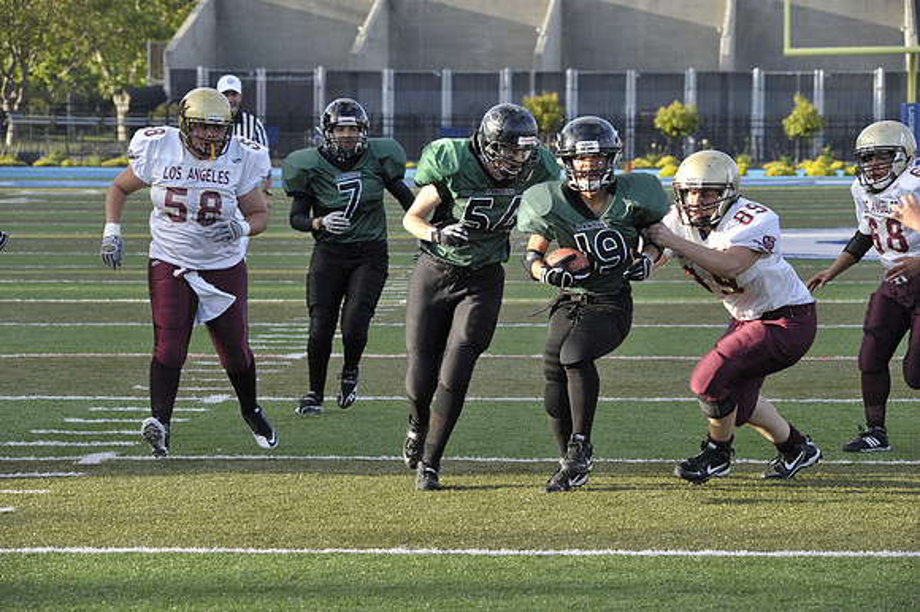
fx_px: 5108
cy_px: 306
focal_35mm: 200
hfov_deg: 10.3
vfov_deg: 6.9
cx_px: 460
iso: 3200
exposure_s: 1/1000
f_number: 10
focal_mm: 200
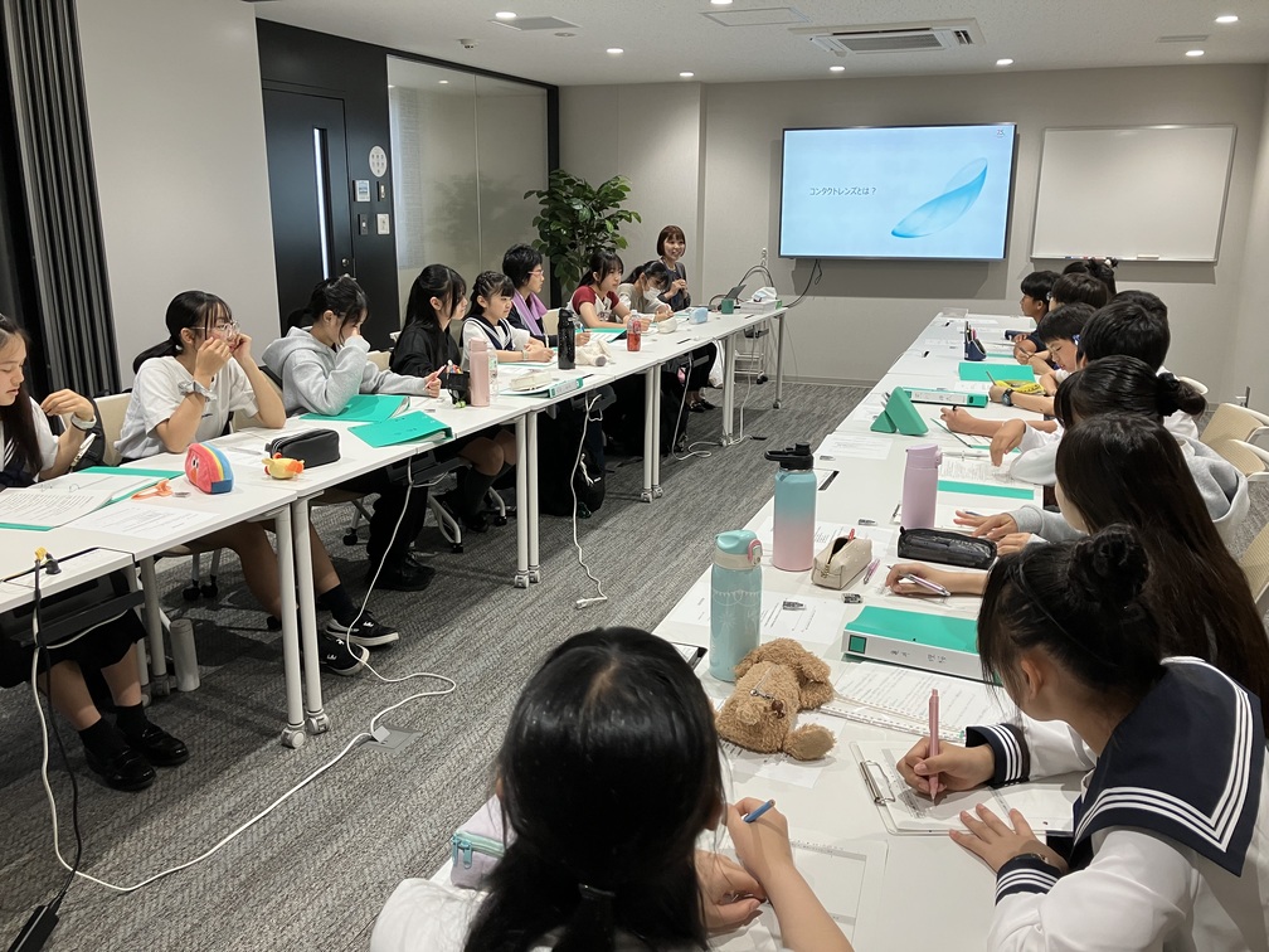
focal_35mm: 28
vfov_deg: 49.7
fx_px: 1026
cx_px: 634
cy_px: 476
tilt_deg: -14.4
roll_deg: +0.1
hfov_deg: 63.4
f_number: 1.8
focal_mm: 3.99
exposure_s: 1/60
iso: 80
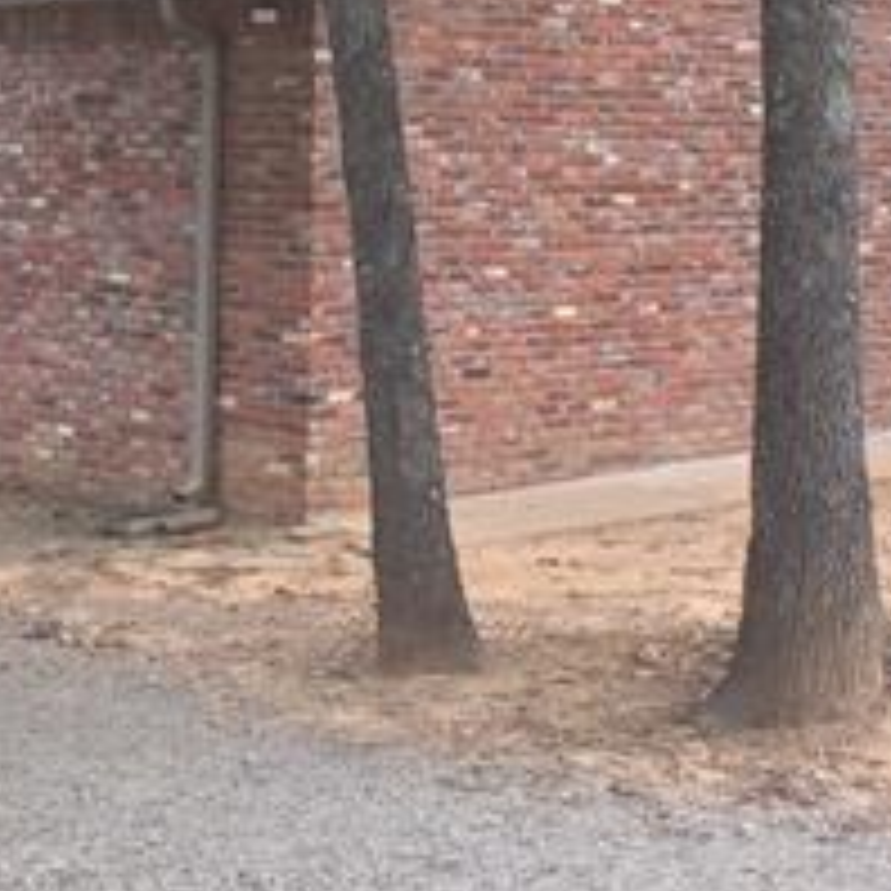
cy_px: 117
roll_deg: -2.1
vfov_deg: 20.5
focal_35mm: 83
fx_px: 2417
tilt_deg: -3.2
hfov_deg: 20.6
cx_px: 166
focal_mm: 4.15
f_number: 2.2
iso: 50
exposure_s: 1/120
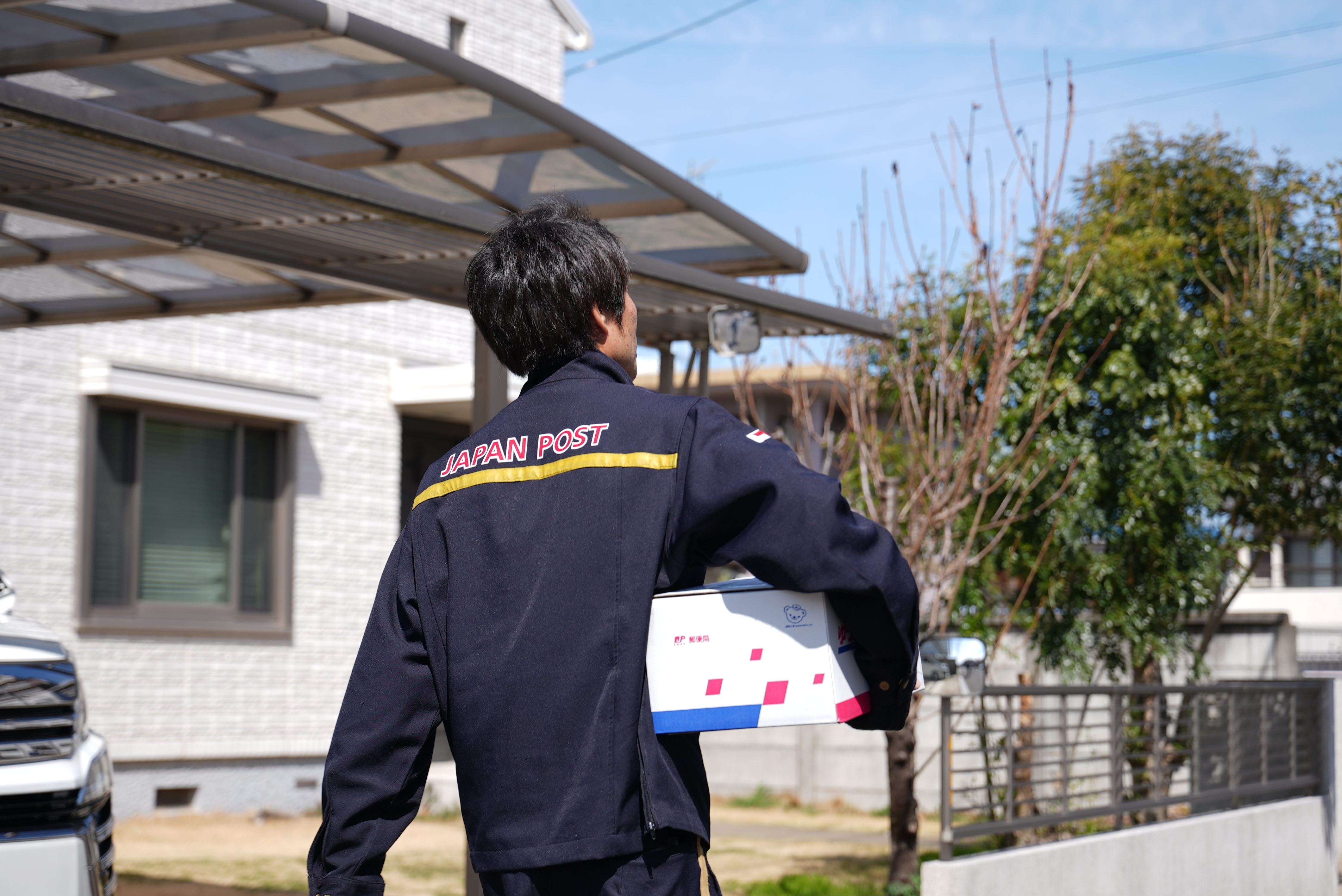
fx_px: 2611
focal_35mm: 70
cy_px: 448
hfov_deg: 28.8
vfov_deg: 19.5
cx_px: 671
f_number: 4
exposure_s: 1/400
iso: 50
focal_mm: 70
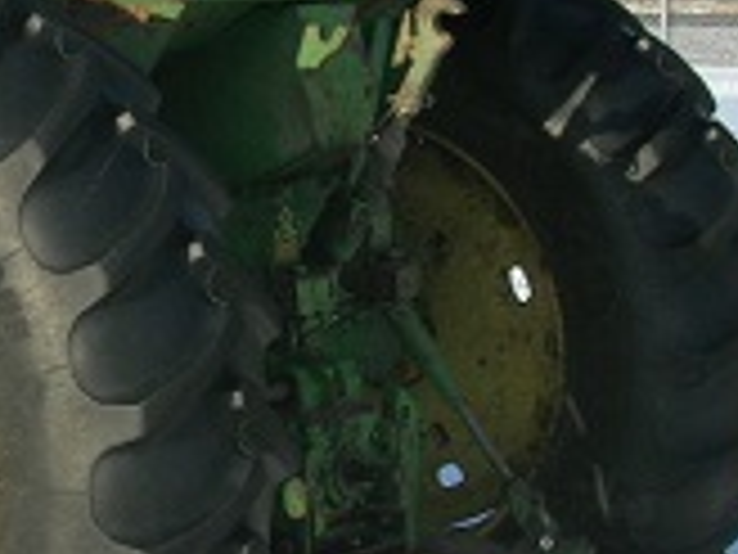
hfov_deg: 15.0
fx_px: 2729
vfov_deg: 11.5
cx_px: -108
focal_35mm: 128
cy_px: 119
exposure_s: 1/215
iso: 50
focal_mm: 7
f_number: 5.2
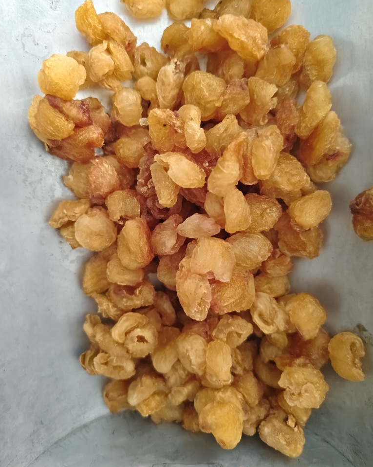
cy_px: 218
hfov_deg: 56.8
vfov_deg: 68.0
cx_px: 187
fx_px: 345
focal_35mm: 25
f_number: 1.88
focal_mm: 5.56
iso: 6395
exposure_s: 1/157
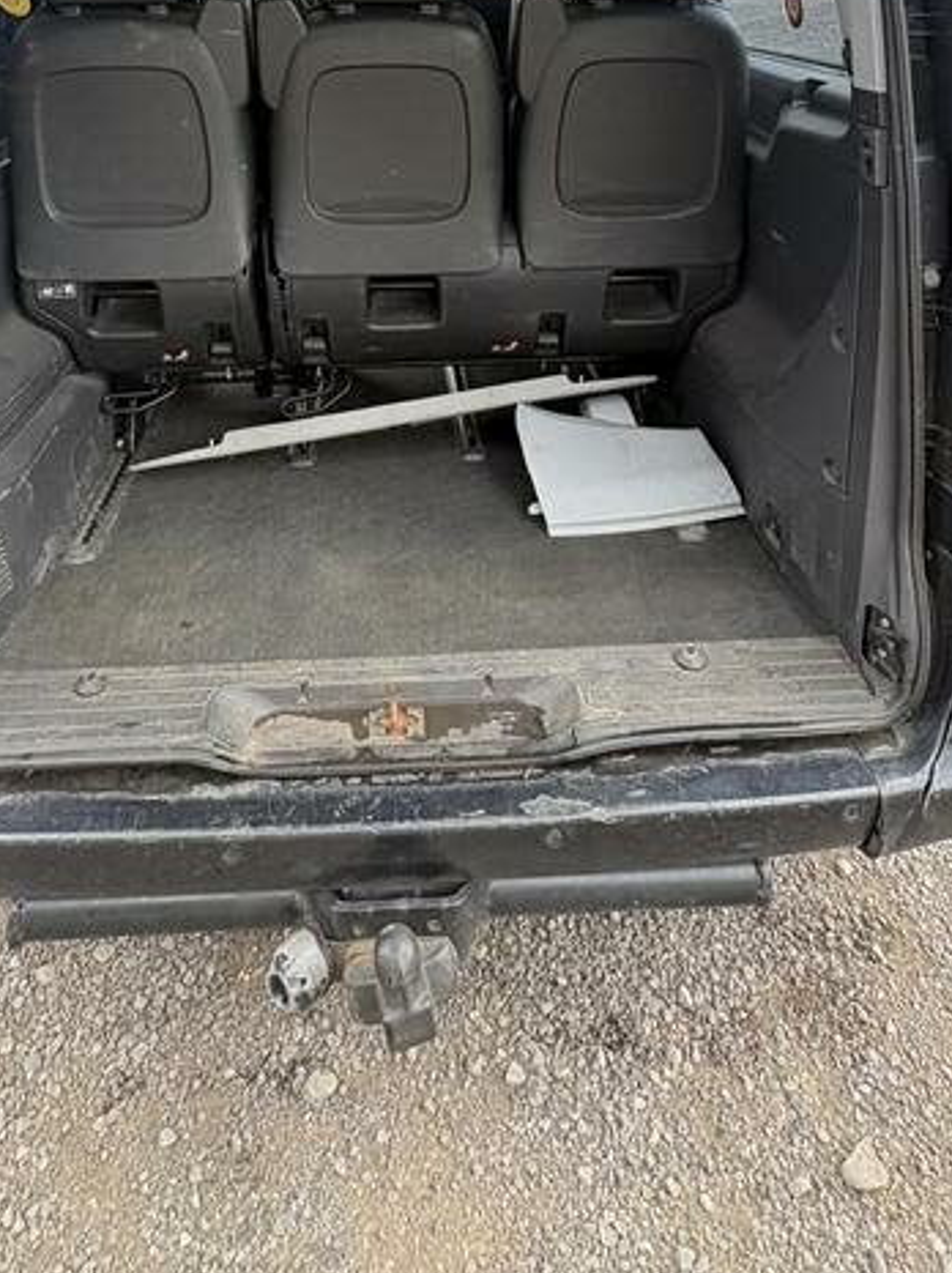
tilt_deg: -9.1
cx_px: 427
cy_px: 90
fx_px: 991
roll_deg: +0.6
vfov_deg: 55.2
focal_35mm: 27
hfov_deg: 51.2
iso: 100
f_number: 2.2
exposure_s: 1/136
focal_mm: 2.22
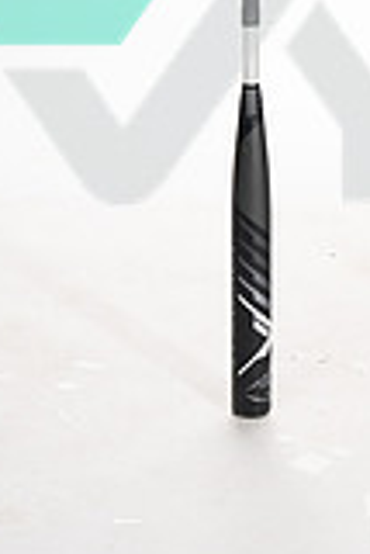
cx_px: 467
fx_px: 2030
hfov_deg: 10.2
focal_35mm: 132
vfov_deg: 14.9
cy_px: -145
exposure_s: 1/250
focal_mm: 47
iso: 400
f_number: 6.3
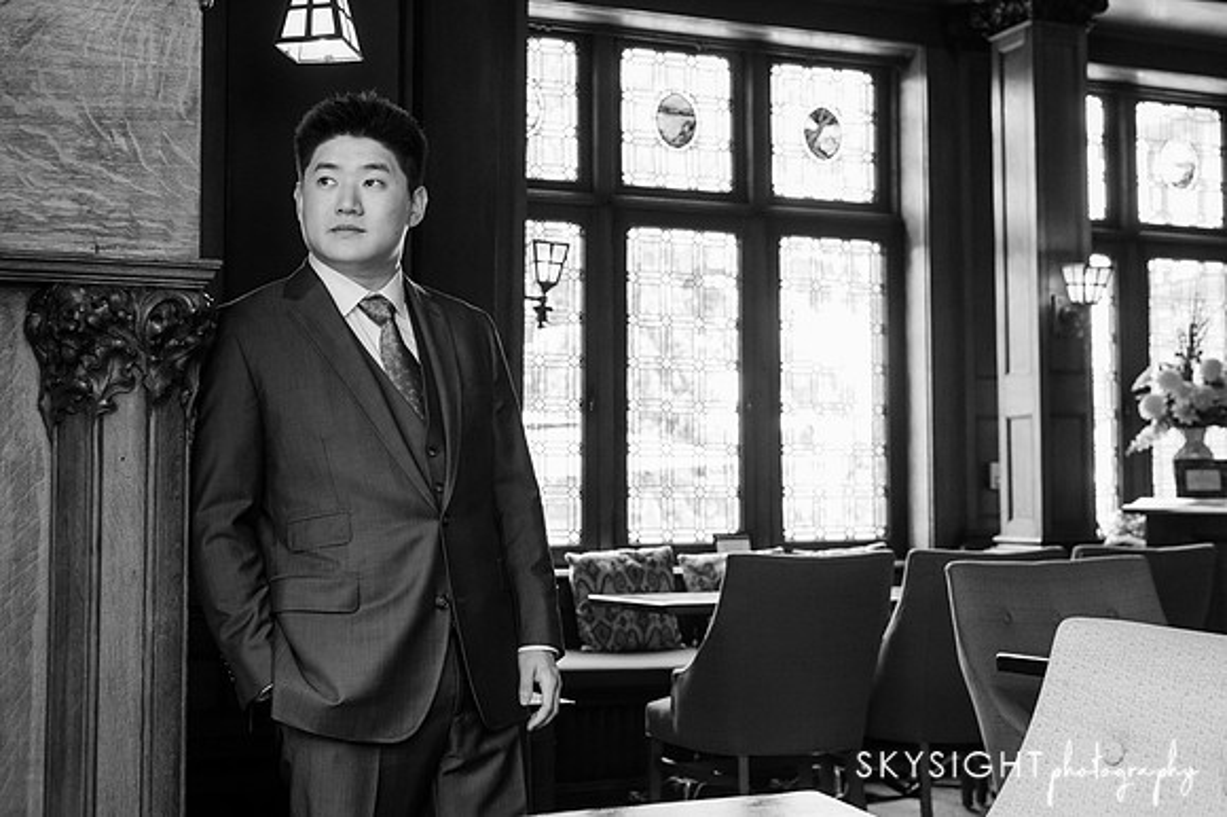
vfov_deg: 29.2
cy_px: 408
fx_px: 1567
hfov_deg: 42.8
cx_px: 614
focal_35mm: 46
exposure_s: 1/400
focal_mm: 46
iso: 3200
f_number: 5
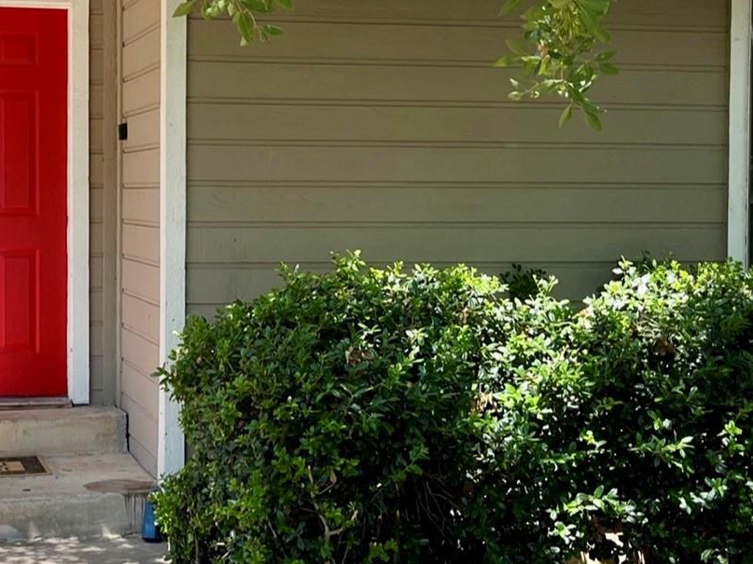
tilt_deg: -2.5
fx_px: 1435
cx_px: 146
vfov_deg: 22.2
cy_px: 271
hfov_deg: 28.7
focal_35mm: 66
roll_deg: +0.6
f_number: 1.6
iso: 50
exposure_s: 1/657
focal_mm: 5.1
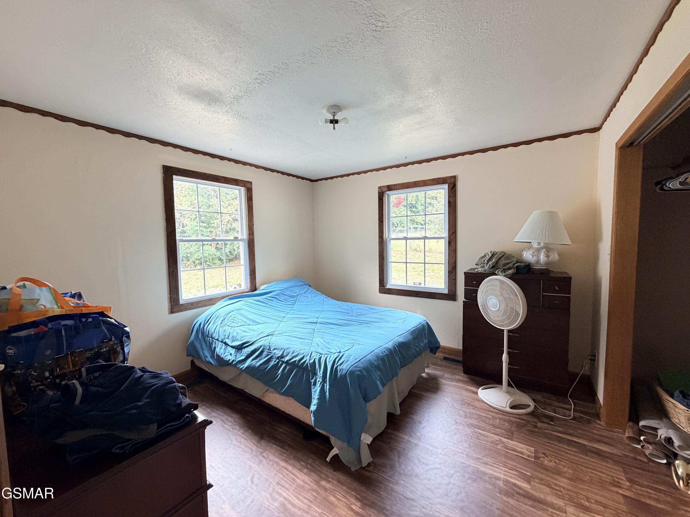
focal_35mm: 14
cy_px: 258
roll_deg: +0.9
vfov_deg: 85.7
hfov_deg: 102.1
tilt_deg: -4.1
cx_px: 345
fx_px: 279
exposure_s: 1/121
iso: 320
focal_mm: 2.22
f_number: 2.2
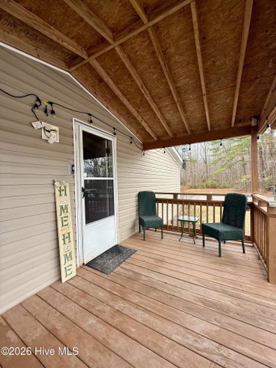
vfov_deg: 102.1
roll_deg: +0.0
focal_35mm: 14
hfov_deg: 85.7
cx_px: 138
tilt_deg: -0.1
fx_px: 149
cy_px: 184
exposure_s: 1/113
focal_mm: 2.22
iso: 50
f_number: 2.2
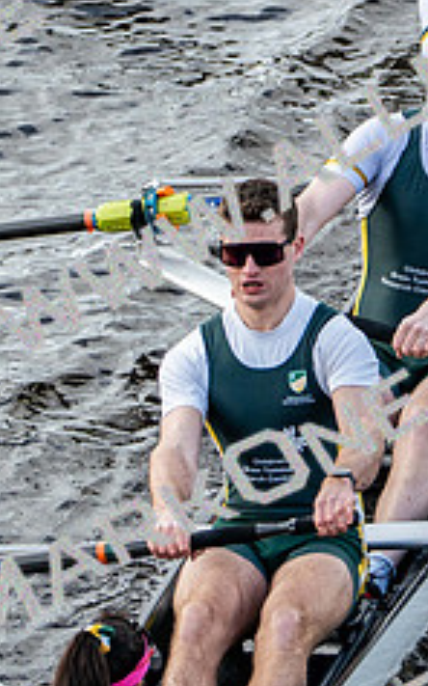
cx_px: 347
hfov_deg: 1.4
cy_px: 360
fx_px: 17815
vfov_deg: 2.2
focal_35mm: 954
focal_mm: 382
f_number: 6.3
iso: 1000
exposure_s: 1/1250
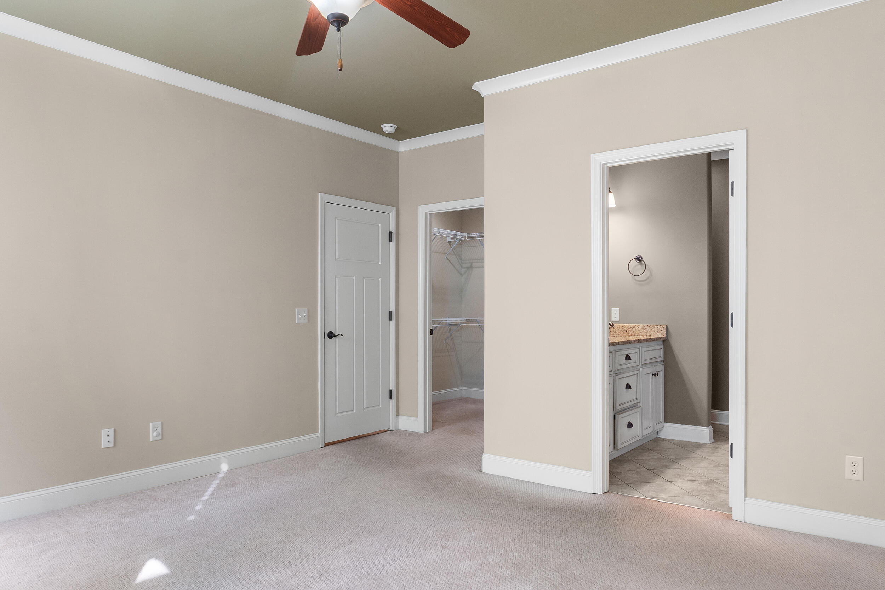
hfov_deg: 73.7
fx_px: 590
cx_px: 442
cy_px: 295
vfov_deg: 53.1
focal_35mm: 24
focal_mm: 16
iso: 250
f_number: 9
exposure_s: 1/6
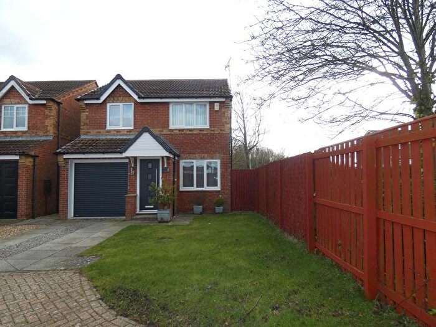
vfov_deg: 66.0
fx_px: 252
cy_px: 164
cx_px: 218
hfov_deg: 81.7
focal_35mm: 20
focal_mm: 3.6
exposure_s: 1/400
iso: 80
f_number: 2.8
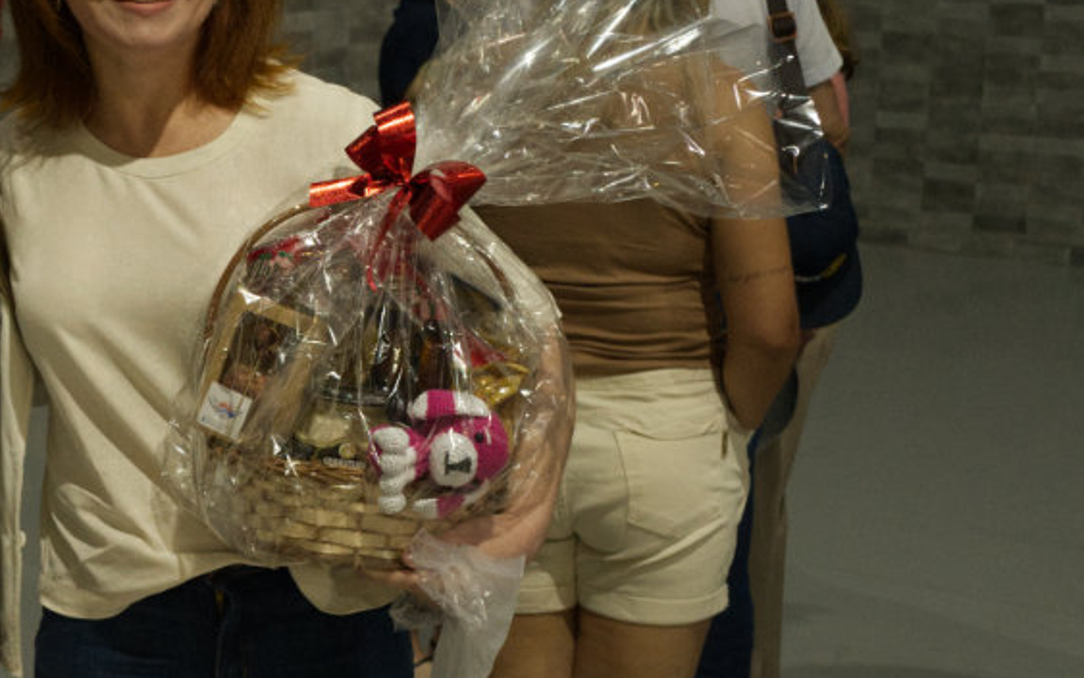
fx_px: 2245
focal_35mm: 76
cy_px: 421
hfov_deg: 26.4
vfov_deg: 17.1
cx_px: 135
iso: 6400
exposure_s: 1/80
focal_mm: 35
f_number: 5.6
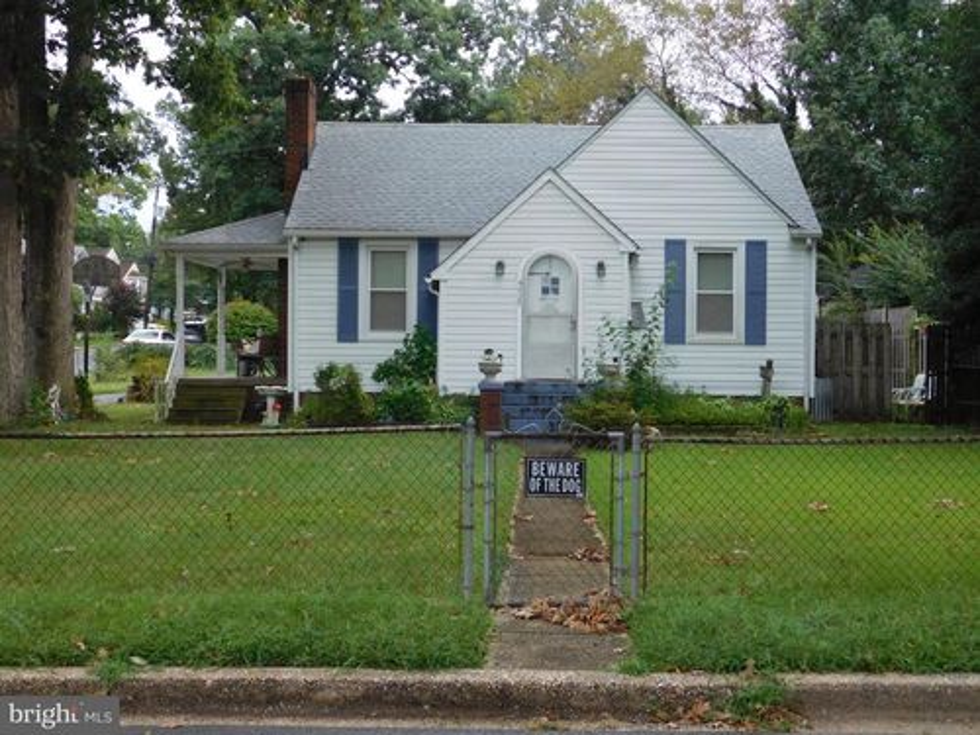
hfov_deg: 42.1
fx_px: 1274
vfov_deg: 32.2
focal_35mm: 45
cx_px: 490
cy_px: 368
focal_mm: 8
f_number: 3.7
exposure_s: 1/60
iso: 125
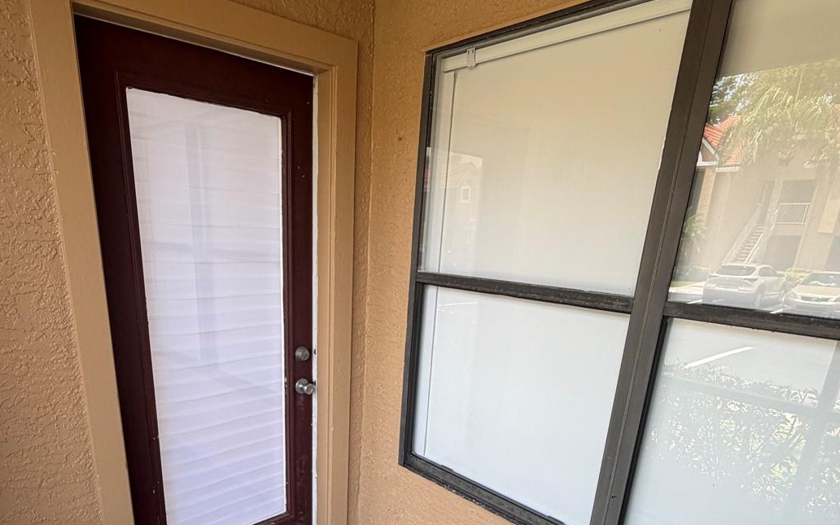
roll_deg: -2.6
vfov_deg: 50.6
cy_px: 398
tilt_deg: -17.4
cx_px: 380
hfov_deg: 77.0
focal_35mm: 23
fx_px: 527
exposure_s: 1/121
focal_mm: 2.22
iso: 100
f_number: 2.2
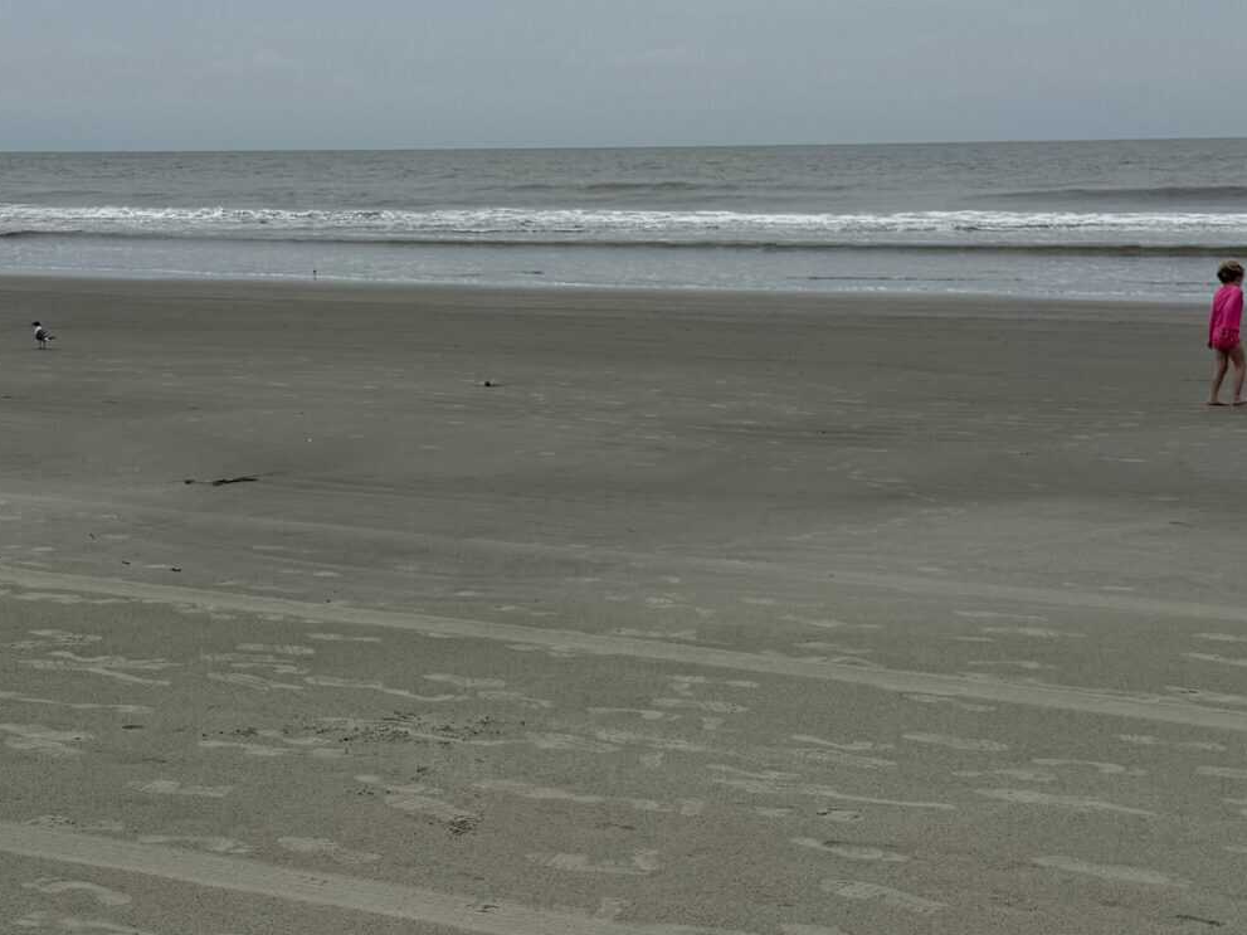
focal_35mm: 62
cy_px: 381
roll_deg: +0.9
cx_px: 474
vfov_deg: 23.6
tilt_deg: -6.1
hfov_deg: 31.1
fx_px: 2233
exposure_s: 1/6711
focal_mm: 6.76
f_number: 1.78
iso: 80
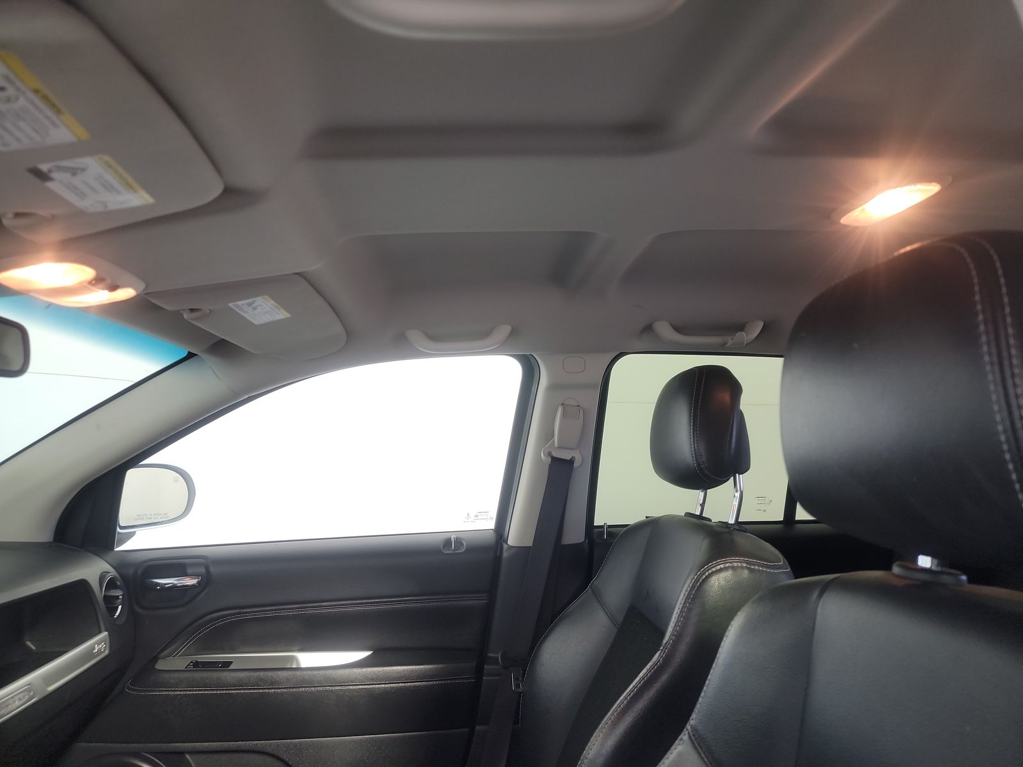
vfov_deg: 56.8
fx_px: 709
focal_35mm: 24
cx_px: 512
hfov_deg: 71.6
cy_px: 384
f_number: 1.8
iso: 257
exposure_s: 1/59
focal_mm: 6.7
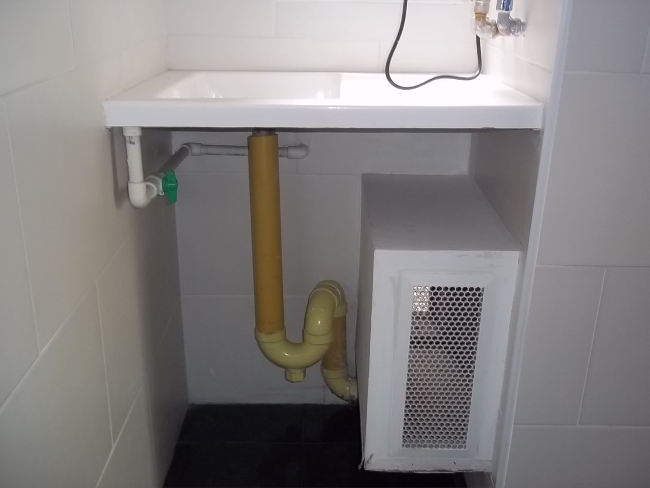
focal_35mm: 36
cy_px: 244
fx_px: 676
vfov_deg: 39.7
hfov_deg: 51.4
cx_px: 325
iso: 160
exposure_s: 1/30
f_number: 3.1
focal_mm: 6.5
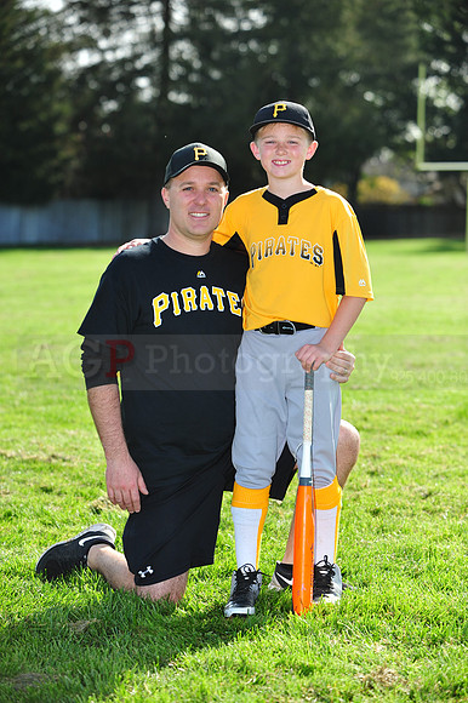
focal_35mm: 100
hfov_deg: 13.7
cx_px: 234
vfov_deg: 20.4
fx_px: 1952
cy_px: 352
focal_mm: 100
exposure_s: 1/1600
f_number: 4.5
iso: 400
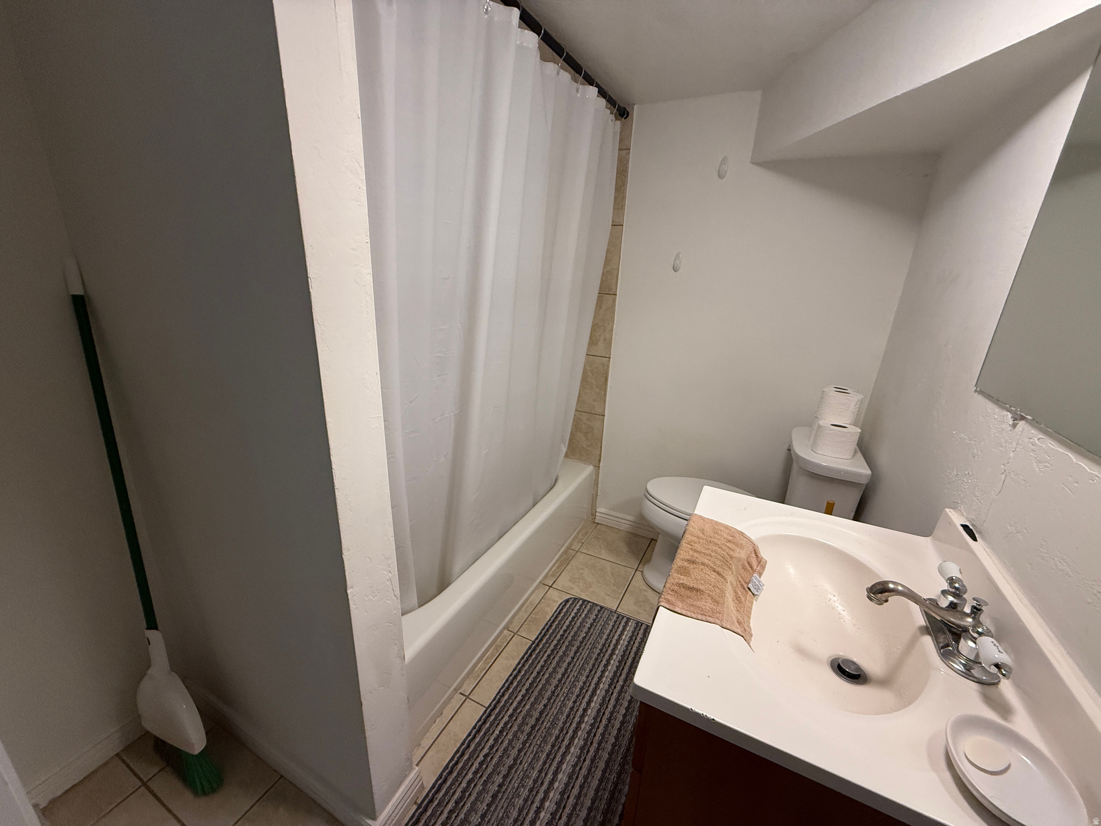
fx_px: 445
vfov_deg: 85.7
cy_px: 413
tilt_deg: -16.6
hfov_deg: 102.1
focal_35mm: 14
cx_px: 550
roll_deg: -3.0
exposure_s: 1/120
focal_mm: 2.22
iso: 320
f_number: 2.2
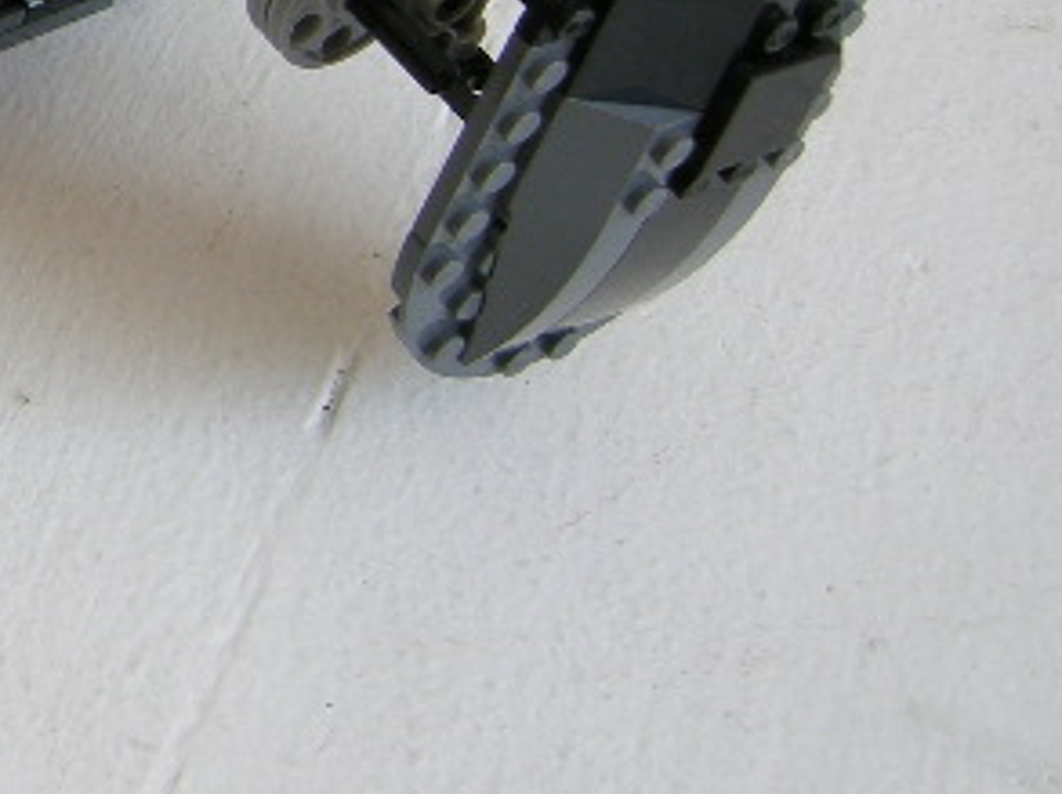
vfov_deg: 11.4
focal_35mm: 126
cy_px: -225
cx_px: -565
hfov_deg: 14.5
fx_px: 3861
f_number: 2.7
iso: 67
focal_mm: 7.5
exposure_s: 1/59.8
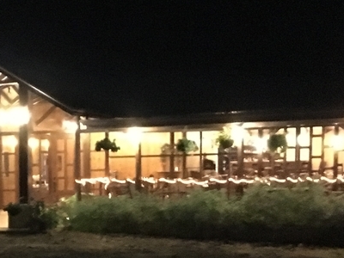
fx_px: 865
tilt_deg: -6.5
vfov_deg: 16.6
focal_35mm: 87
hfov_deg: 21.9
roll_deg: +1.6
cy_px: 268
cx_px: 20
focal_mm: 4.15
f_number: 2.2
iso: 2000
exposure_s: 1/15
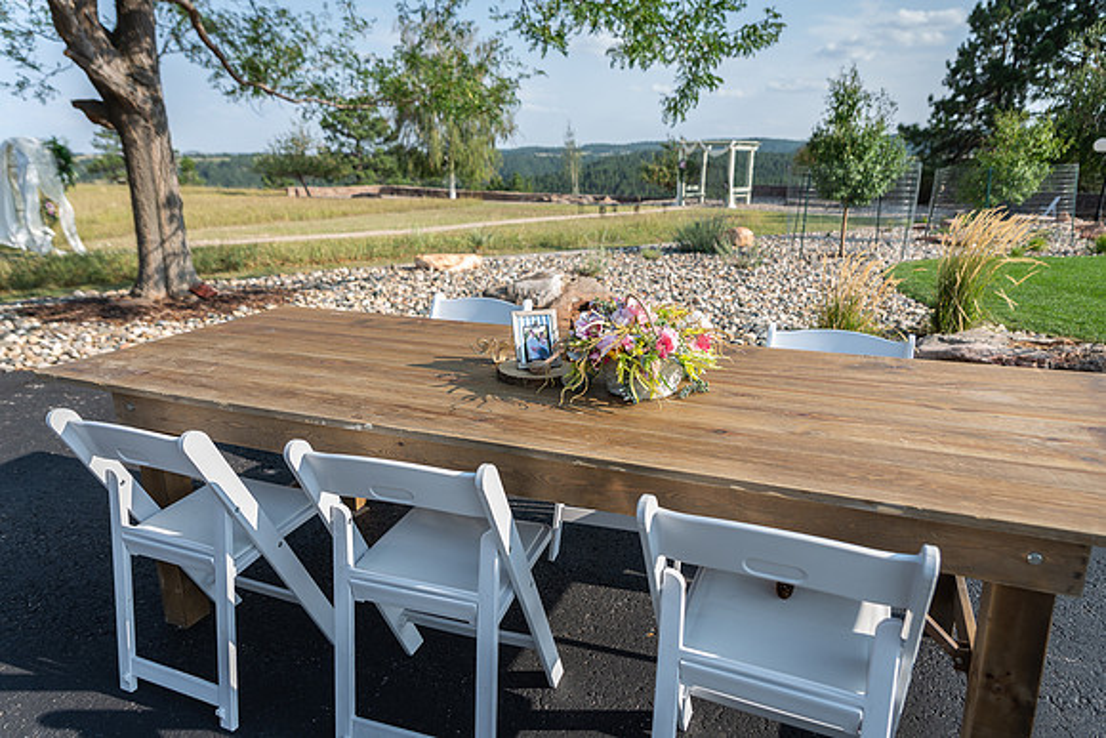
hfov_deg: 73.7
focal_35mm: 24
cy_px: 369
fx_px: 737
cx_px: 553
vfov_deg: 53.2
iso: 64
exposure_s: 1/320
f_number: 3.5
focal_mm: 24
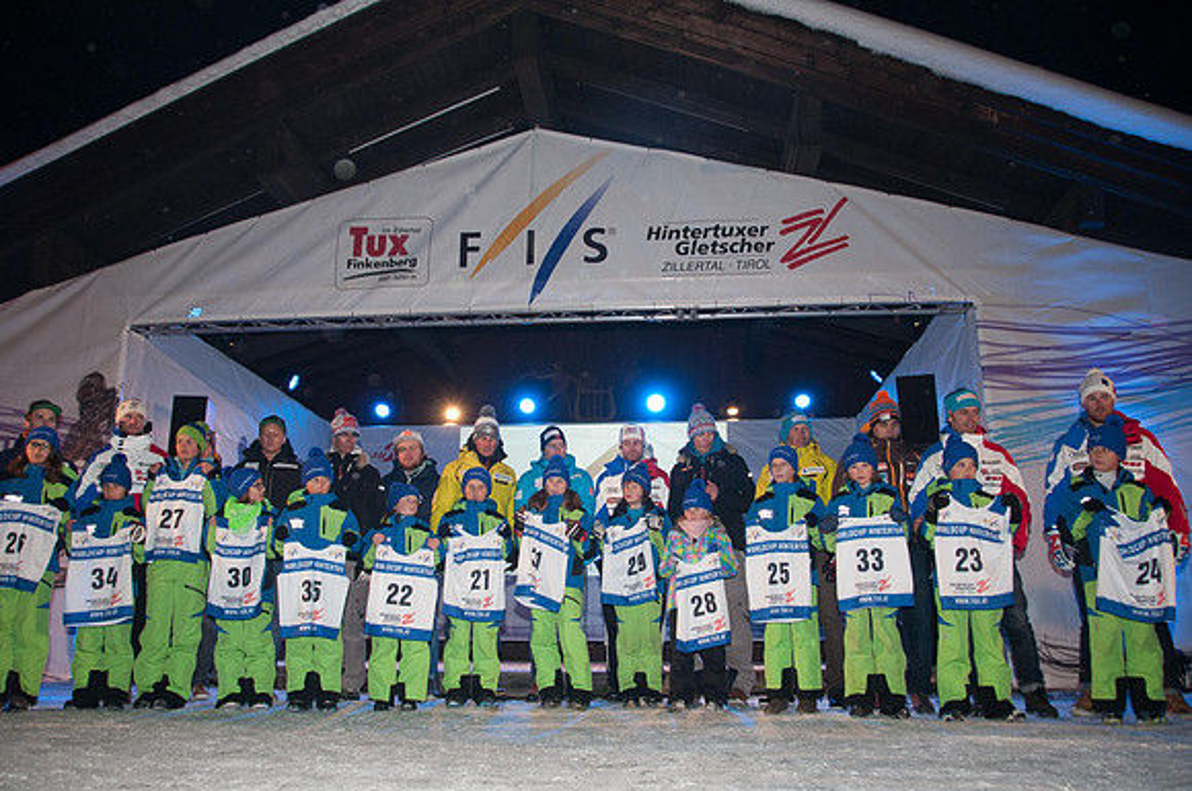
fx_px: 893
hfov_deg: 67.5
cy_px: 396
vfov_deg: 47.8
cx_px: 596
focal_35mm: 27
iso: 1000
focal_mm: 18
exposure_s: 1/60
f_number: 5.6
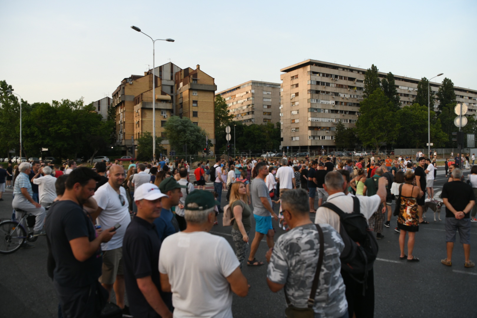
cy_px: 159
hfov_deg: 73.7
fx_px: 318
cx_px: 238
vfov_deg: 53.1
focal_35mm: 24
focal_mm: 24
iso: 1000
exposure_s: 1/1000
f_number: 4.5
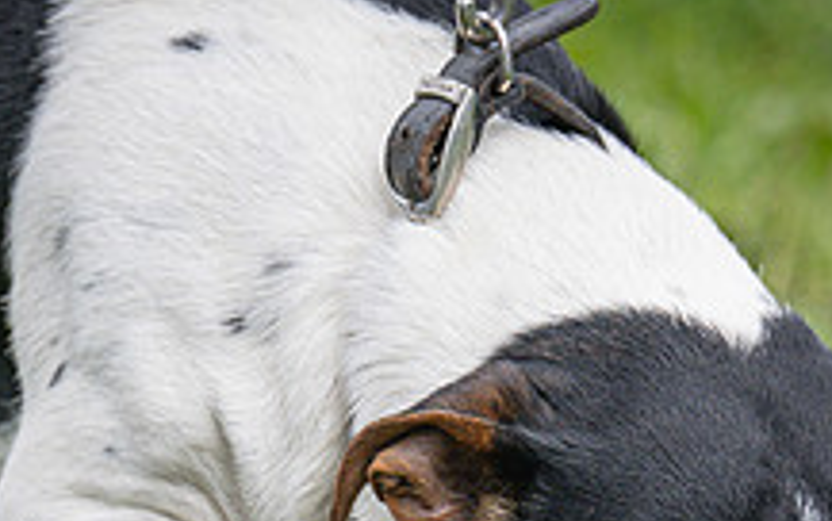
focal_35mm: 698
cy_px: 1156
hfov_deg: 3.0
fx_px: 15839
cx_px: 358
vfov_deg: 1.9
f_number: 4
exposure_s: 1/2000
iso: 400
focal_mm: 155
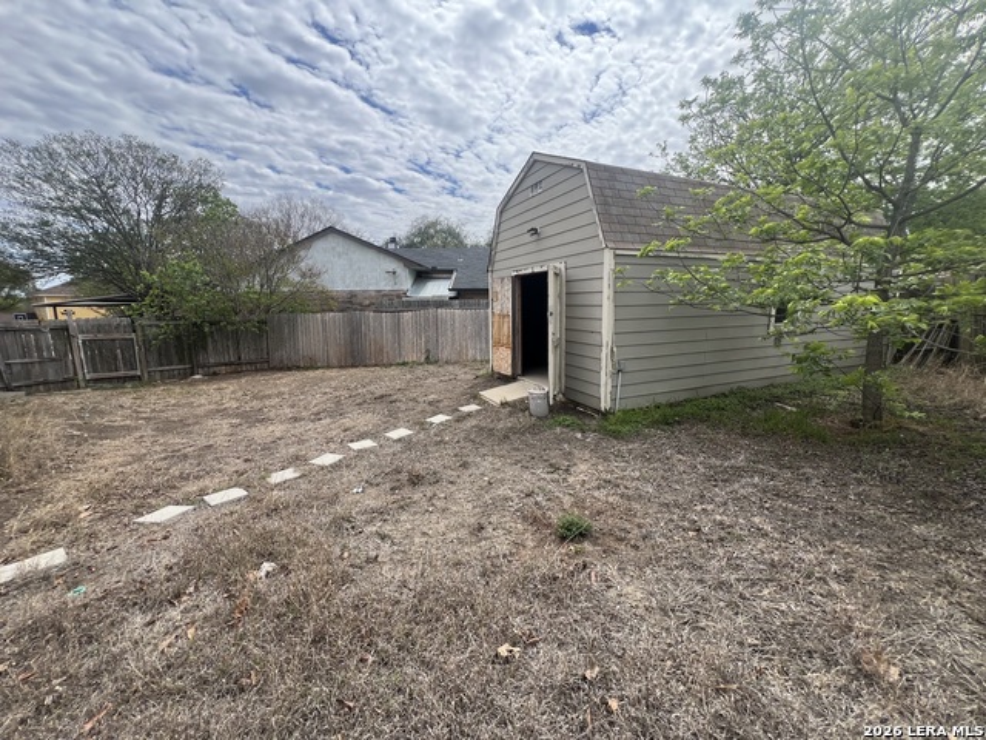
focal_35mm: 13
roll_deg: +0.2
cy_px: 370
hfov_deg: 106.2
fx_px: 370
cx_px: 493
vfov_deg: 89.9
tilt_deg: -9.1
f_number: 1.8
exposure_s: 1/1206
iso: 32
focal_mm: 1.57
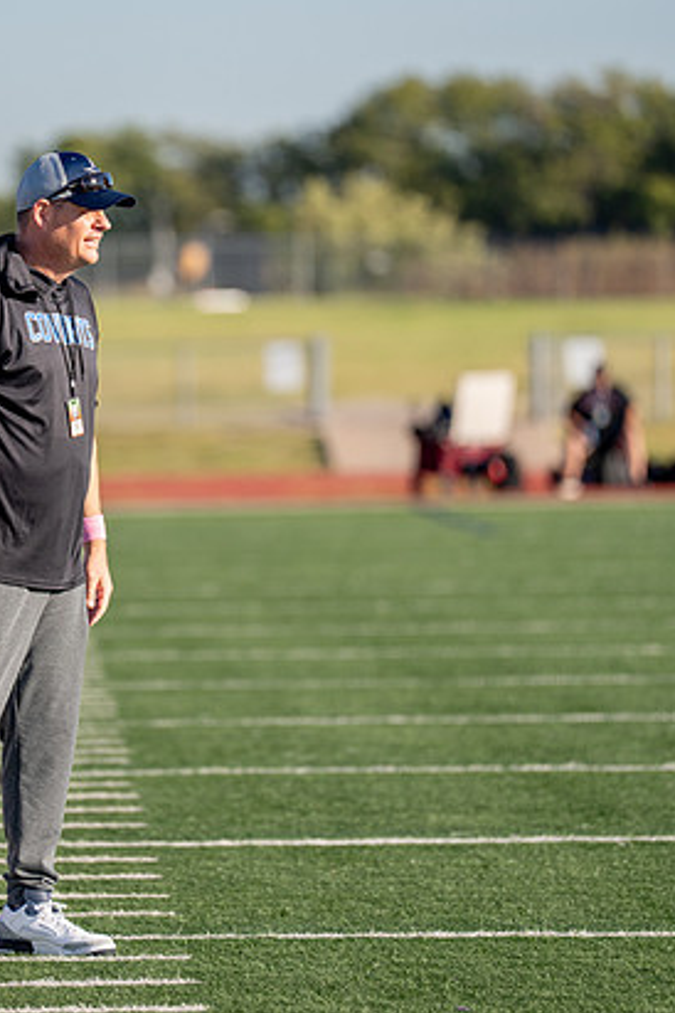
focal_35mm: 349
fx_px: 9815
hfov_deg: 3.9
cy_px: 435
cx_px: 107
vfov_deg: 5.9
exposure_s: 1/2000
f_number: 2.8
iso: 160
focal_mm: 200
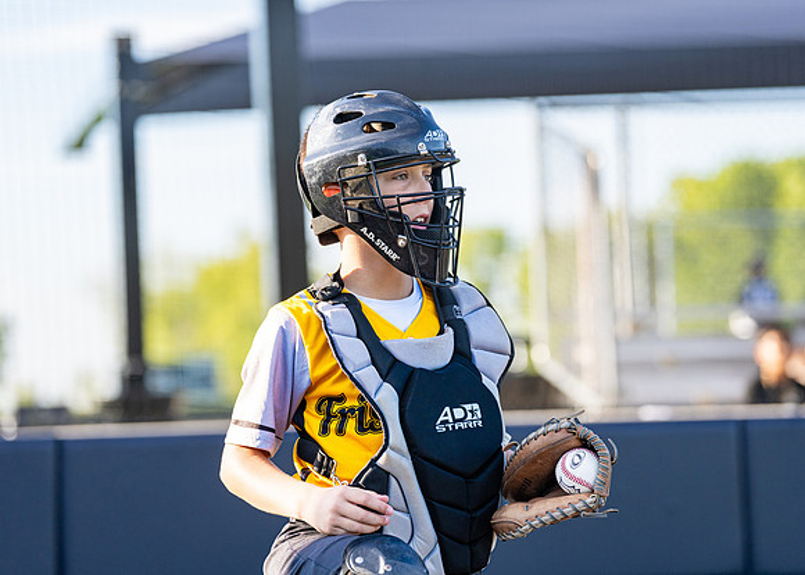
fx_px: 3292
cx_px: 405
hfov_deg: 13.9
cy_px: 254
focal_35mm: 144
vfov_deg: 10.0
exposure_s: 1/2000
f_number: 2.8
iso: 320
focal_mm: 122
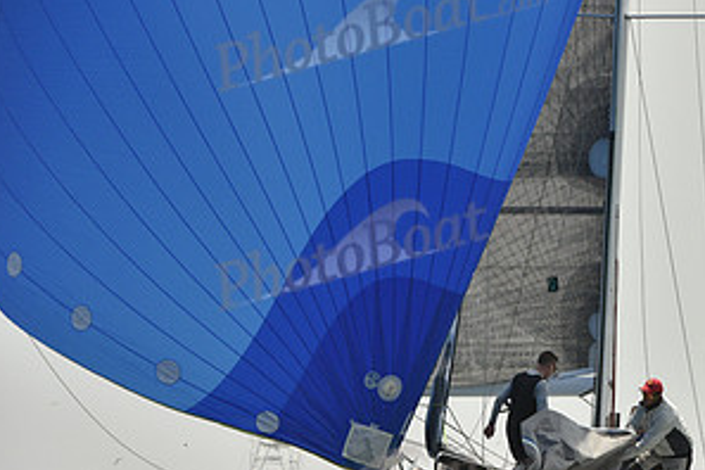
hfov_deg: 5.3
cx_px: 674
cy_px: 338
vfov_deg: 3.5
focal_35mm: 391
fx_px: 7656
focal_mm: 200
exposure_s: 1/1600
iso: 400
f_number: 10
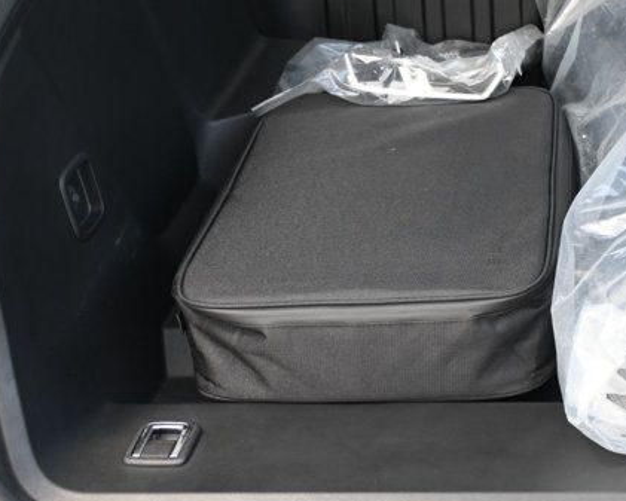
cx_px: 601
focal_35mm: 74
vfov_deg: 20.5
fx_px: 1363
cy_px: 79
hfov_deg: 24.8
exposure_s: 1/160
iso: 400
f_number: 4
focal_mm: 21.5
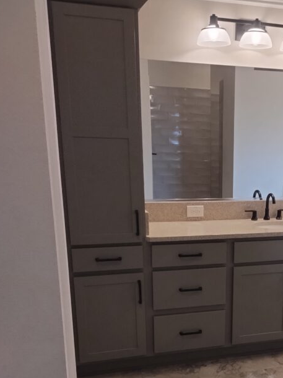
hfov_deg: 33.5
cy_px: 275
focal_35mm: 42
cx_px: 221
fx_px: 458
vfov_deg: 43.6
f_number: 1.7
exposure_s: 1/120
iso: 159
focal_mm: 4.71
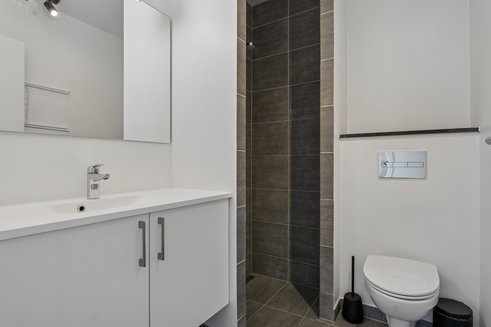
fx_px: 259
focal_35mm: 19
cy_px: 164
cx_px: 246
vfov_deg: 64.6
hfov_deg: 86.9
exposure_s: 1/20
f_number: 8
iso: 200
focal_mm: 12.4
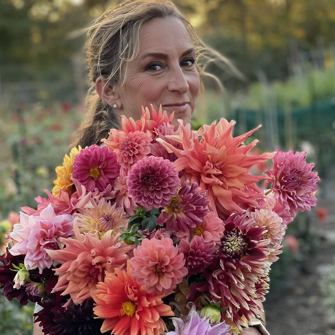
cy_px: 208
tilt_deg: -9.7
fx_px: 1018
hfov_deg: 18.7
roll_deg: +4.2
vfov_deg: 18.7
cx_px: 163
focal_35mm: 93
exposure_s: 1/121
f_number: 2.2
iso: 50
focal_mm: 7.5
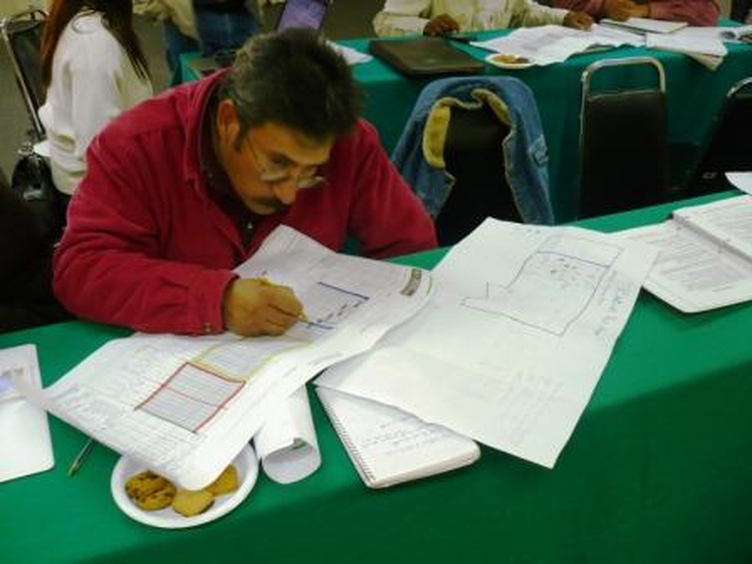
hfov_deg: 52.6
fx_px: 760
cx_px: 376
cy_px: 282
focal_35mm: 35
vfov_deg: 40.7
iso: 100
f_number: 2.8
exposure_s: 1/15
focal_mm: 5.8
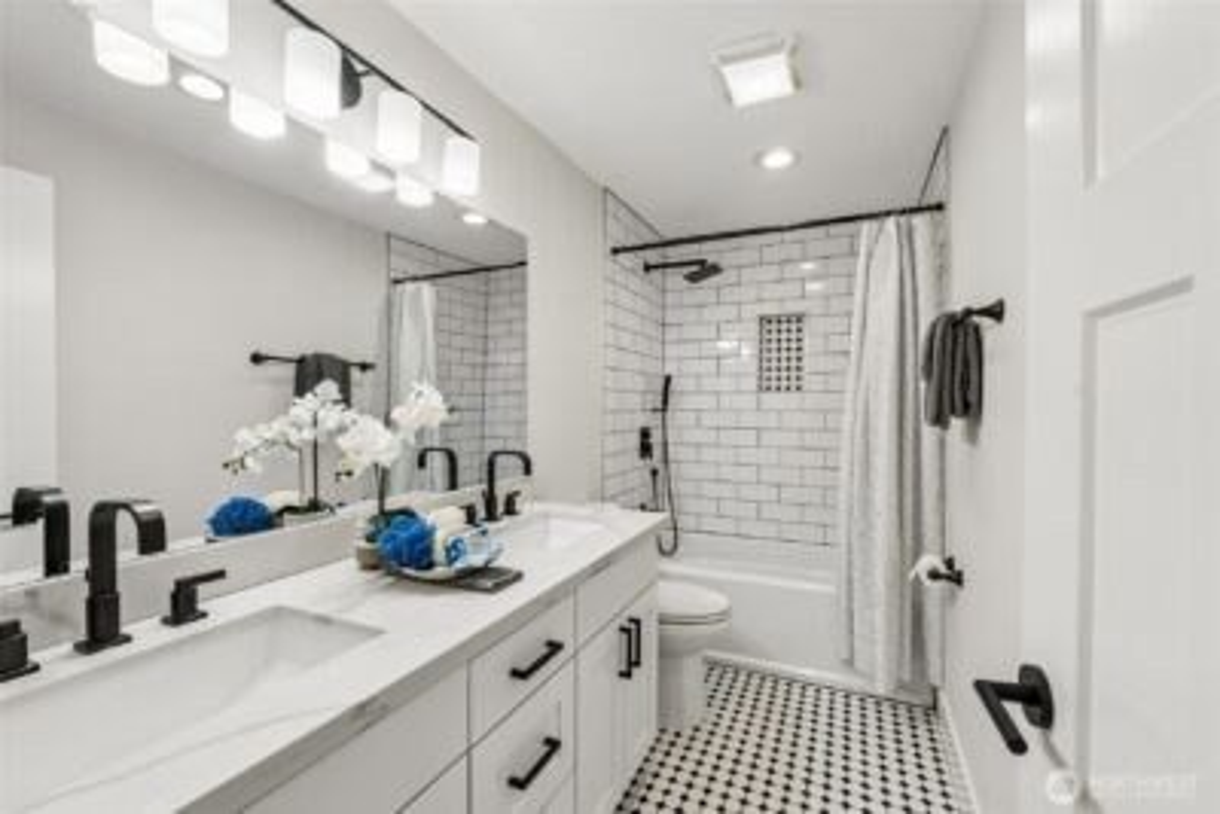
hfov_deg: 100.4
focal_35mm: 15
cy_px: 407
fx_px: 508
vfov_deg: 77.4
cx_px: 610
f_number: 9
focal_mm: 10
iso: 250
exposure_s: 1/20
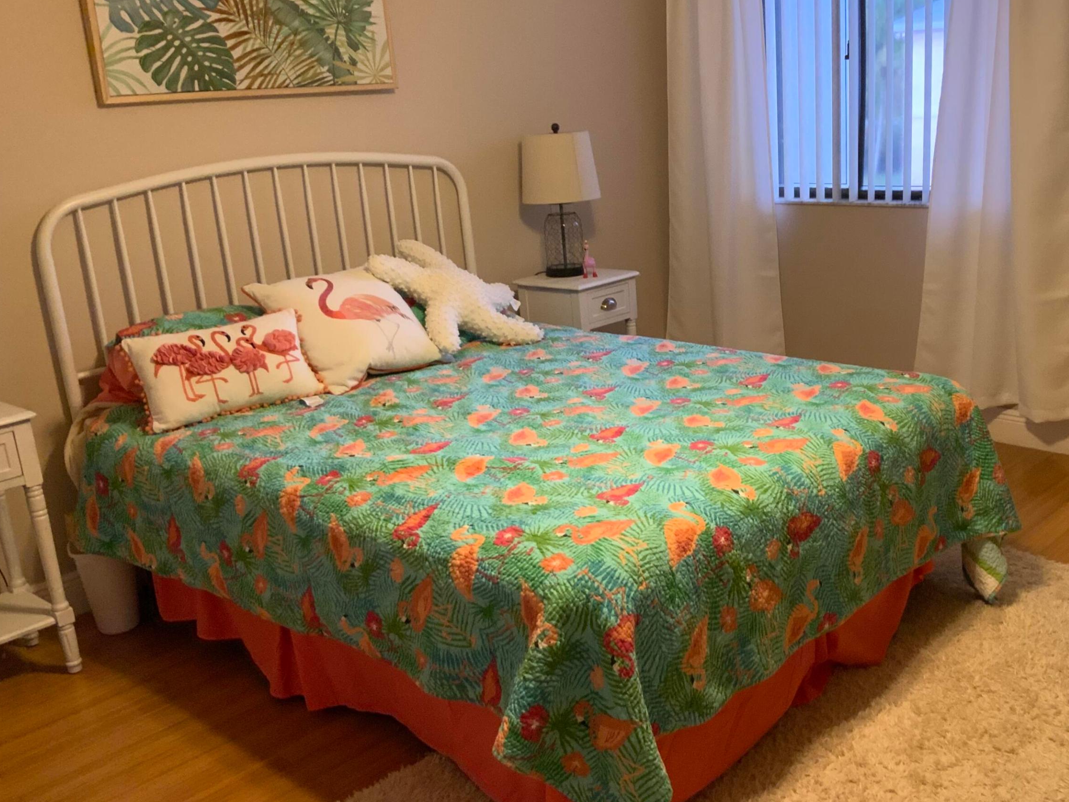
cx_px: 662
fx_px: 1143
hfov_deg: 49.7
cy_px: 398
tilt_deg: -16.1
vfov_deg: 38.7
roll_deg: +2.9
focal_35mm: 37
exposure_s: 1/60
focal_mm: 3
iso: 200
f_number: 1.8
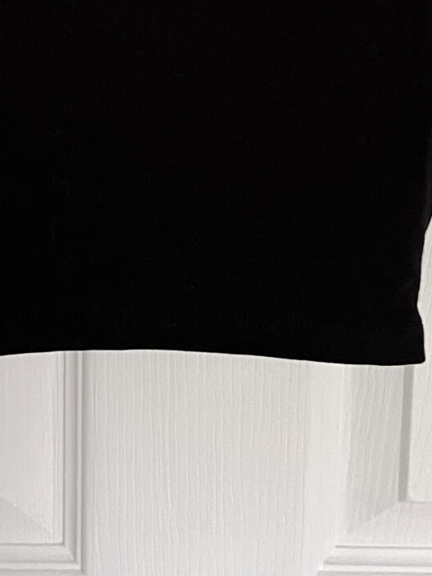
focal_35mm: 75
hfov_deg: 19.6
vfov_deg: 23.7
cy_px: -114
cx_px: 158
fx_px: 1249
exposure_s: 1/60
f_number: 1.6
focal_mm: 5.1
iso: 400
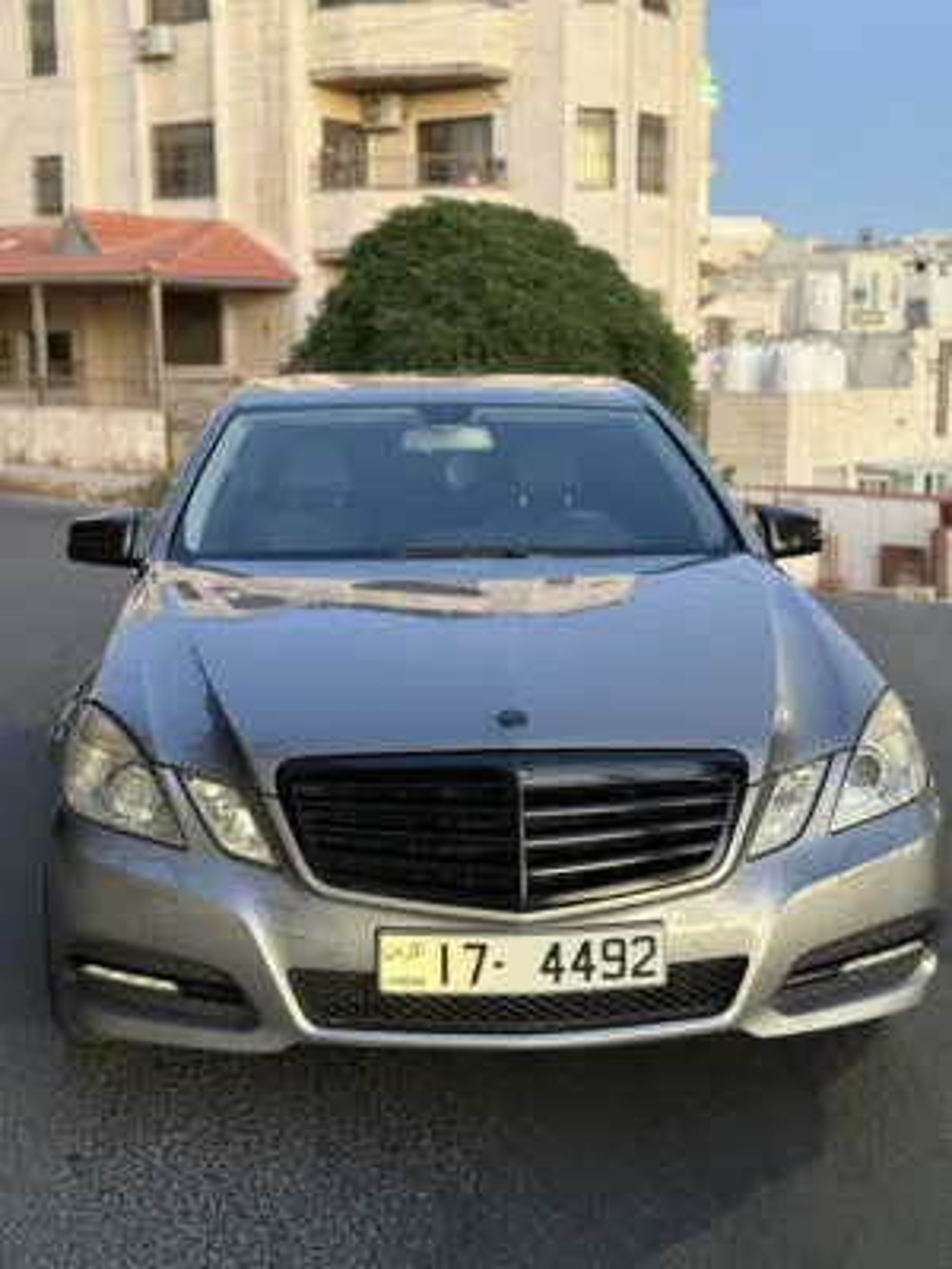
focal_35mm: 48
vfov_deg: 39.7
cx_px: 476
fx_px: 1760
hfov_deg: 30.3
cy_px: 634
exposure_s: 1/33
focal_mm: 6.76
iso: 500
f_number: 1.78
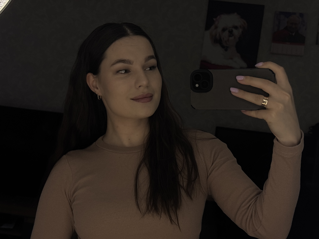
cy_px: 120
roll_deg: -6.8
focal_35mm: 52
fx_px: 479
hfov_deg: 36.8
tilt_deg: -5.0
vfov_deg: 28.0
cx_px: 160
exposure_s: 1/33
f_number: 1.6
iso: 160
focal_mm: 5.96
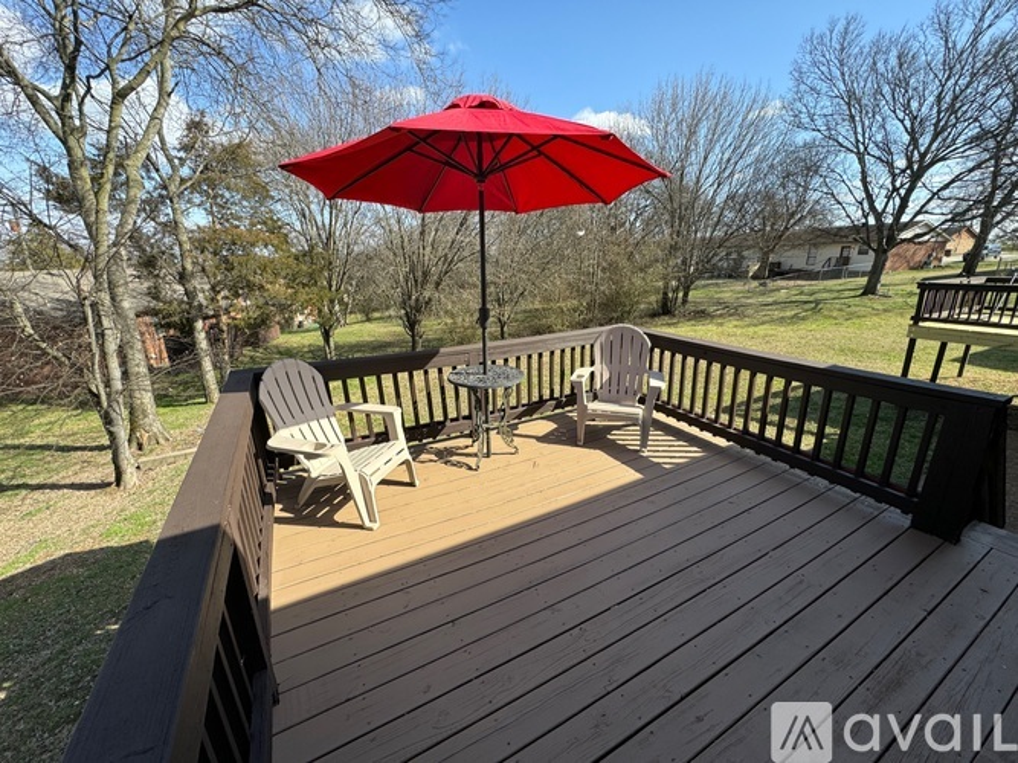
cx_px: 509
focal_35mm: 14
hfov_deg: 102.1
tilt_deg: -17.6
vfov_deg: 85.7
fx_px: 412
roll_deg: +0.9
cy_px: 382
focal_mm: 2.22
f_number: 2.2
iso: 40
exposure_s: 1/889
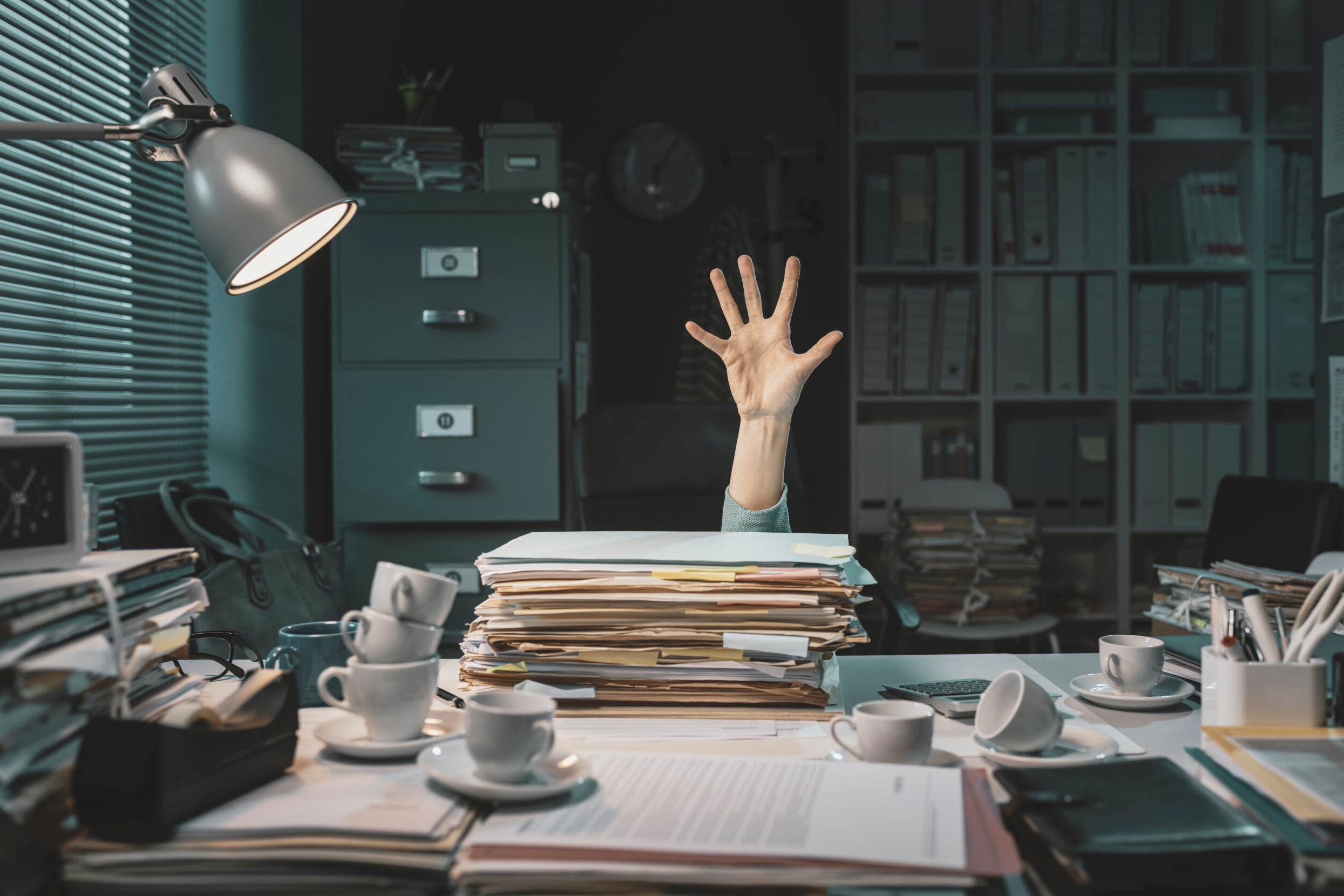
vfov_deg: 36.9
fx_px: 1344
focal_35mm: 36
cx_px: 685
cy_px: 444
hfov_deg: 53.1
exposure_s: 1/60
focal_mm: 35
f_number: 2.8
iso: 100
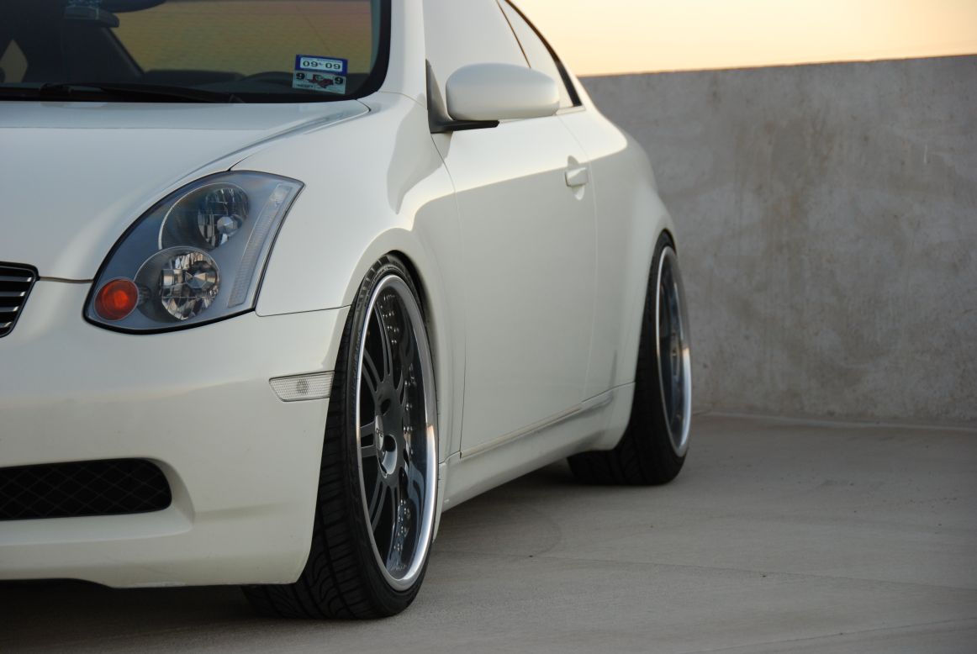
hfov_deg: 17.0
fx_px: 3261
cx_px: 488
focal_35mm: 120
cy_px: 327
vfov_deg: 11.5
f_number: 5.3
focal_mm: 80
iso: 250
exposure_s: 1/40
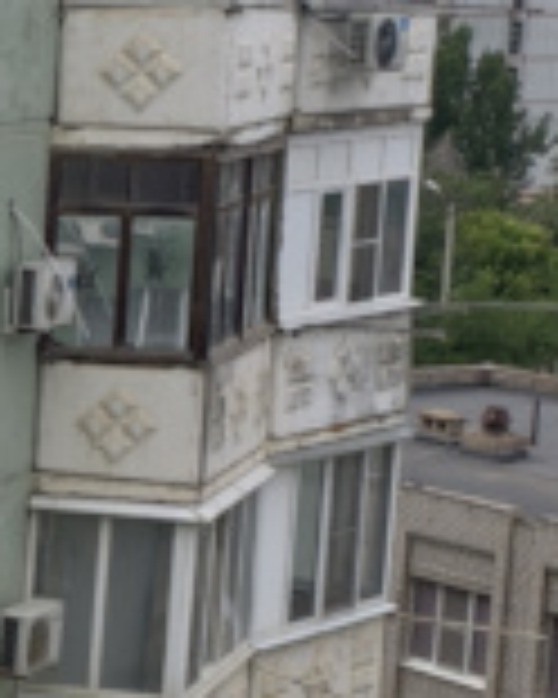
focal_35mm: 159
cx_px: -812
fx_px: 3282
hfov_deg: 8.8
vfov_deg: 12.1
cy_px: 531
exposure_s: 1/2375
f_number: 1.57
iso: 72
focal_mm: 6.54
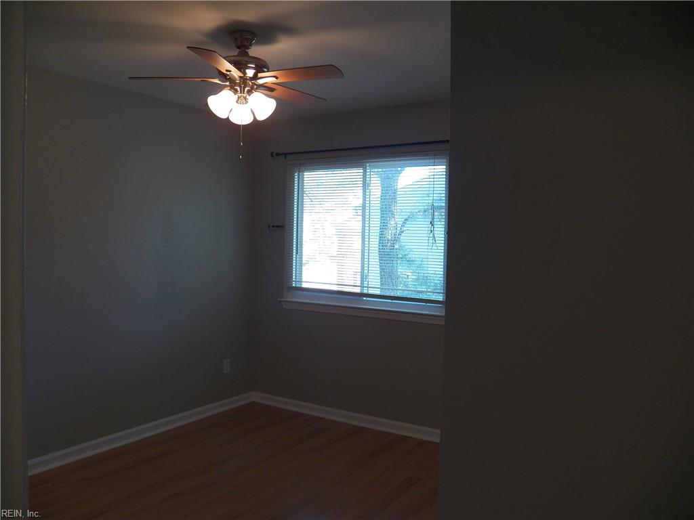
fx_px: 561
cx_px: 347
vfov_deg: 49.7
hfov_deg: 63.4
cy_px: 260
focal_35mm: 28
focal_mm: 4.9
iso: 125
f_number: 2.8
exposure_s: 1/80
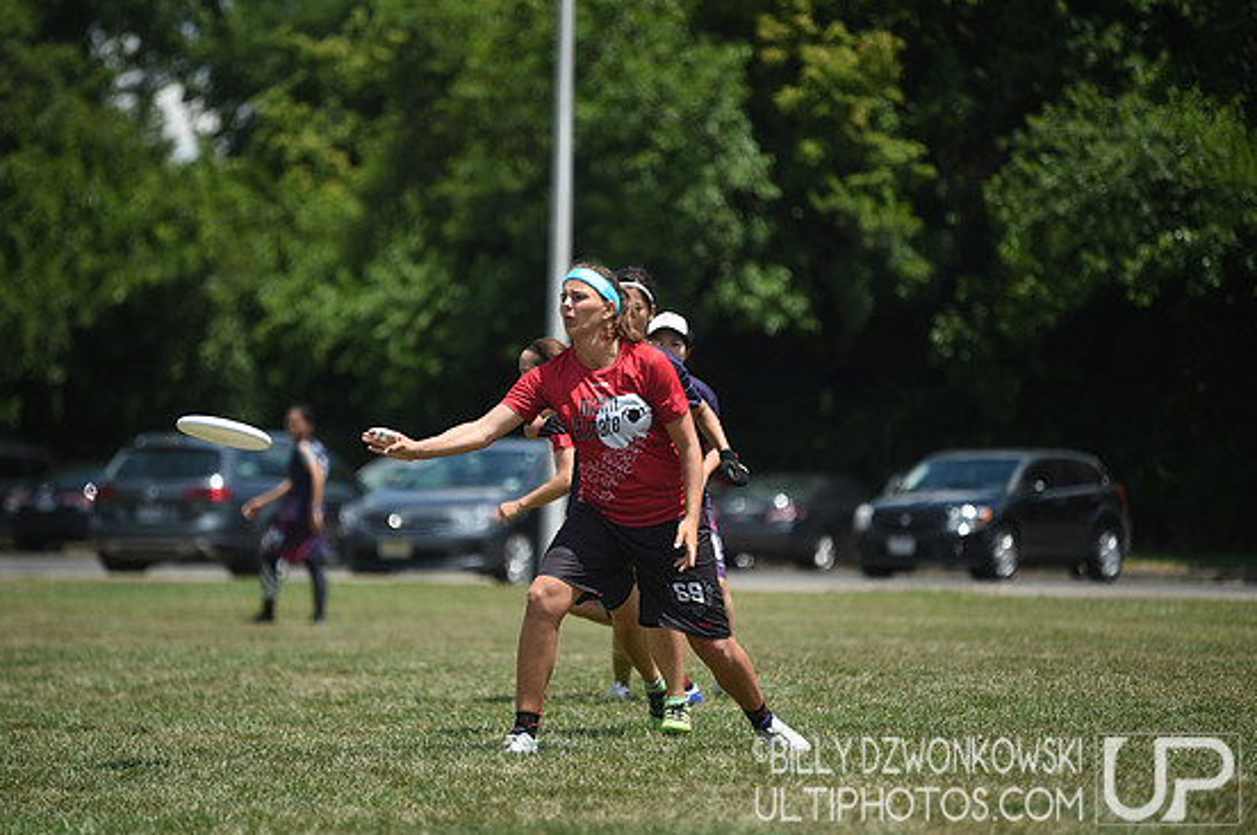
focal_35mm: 210
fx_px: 7326
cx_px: 608
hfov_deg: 9.8
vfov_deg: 6.5
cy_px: 411
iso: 100
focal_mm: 200
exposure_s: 1/1600
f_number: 2.8
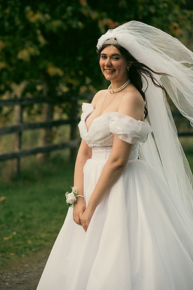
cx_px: 96
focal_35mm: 125
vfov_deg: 16.4
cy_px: 145
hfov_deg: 11.0
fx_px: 1005
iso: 320
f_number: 3.5
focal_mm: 125
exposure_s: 1/200
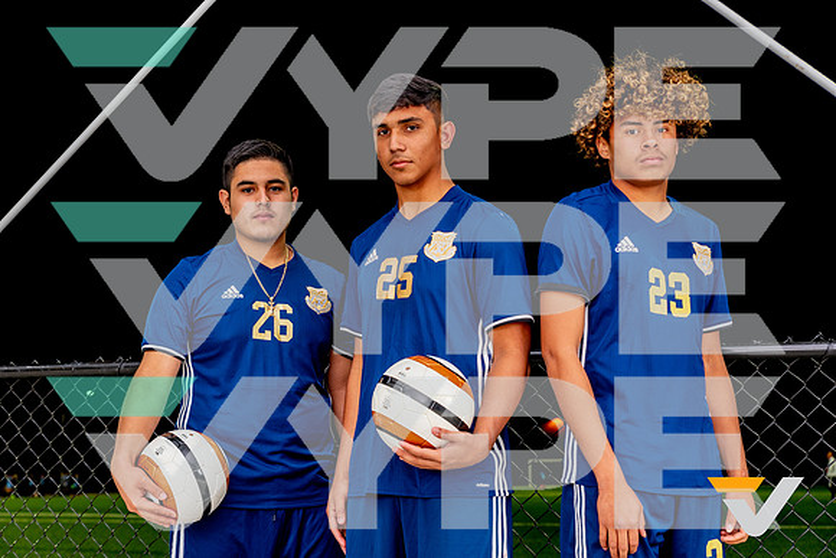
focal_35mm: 50
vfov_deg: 27.0
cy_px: 279
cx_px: 418
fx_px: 1161
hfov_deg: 39.6
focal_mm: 50
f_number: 5
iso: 160
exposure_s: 1/125
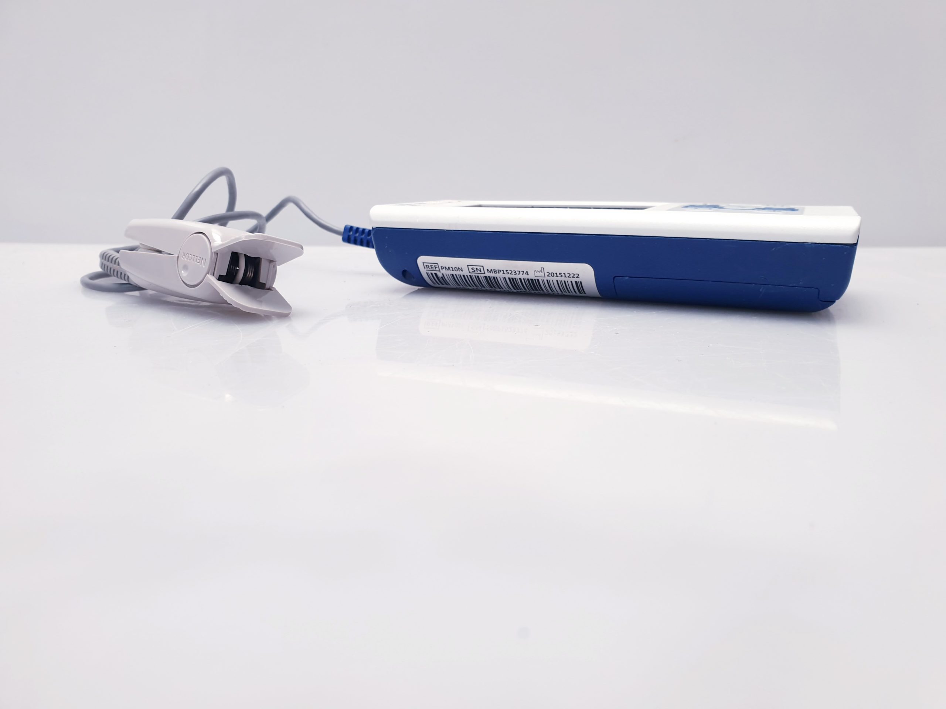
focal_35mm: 26
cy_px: 354
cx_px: 473
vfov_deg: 53.1
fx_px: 711
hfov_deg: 67.3
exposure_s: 1/50
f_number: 2.4
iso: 64
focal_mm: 4.3
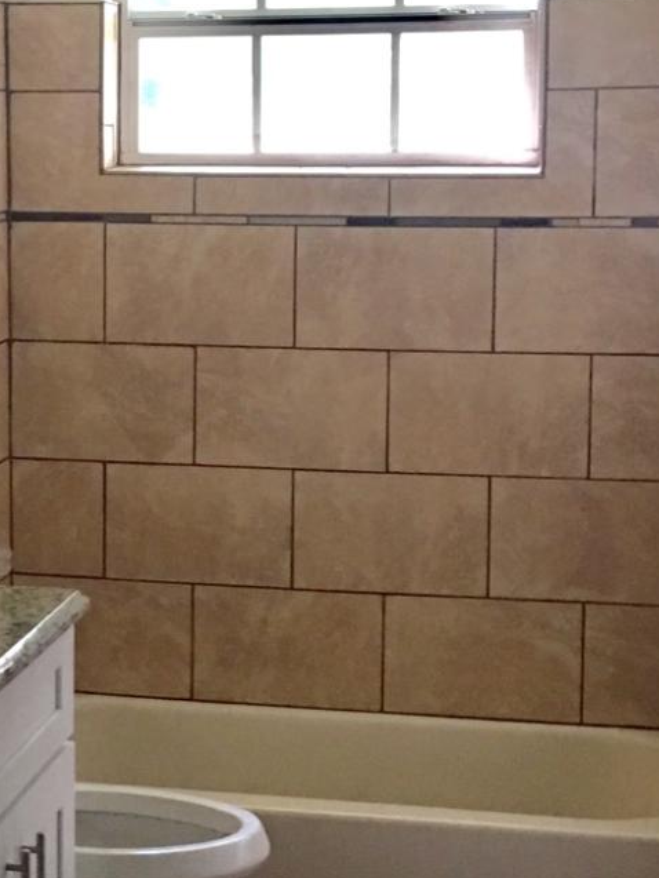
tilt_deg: -7.0
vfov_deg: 21.5
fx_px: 2309
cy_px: 412
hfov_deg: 16.0
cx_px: 58
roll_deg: +0.0
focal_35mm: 91
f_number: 2.2
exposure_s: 1/10
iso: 100
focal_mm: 4.15
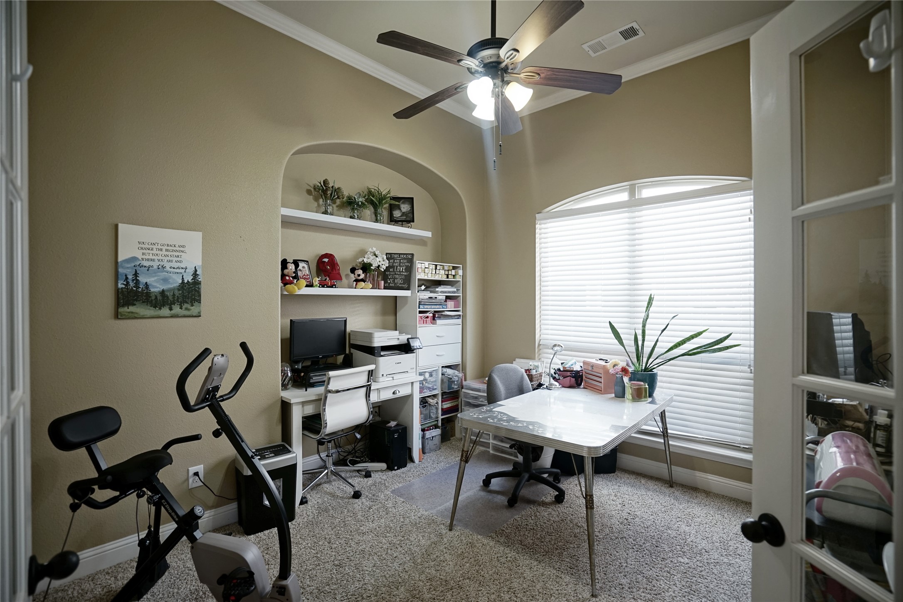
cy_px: 301
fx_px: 401
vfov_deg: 73.7
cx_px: 452
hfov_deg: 96.7
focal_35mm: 16
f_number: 4
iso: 640
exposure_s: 1/50
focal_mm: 16
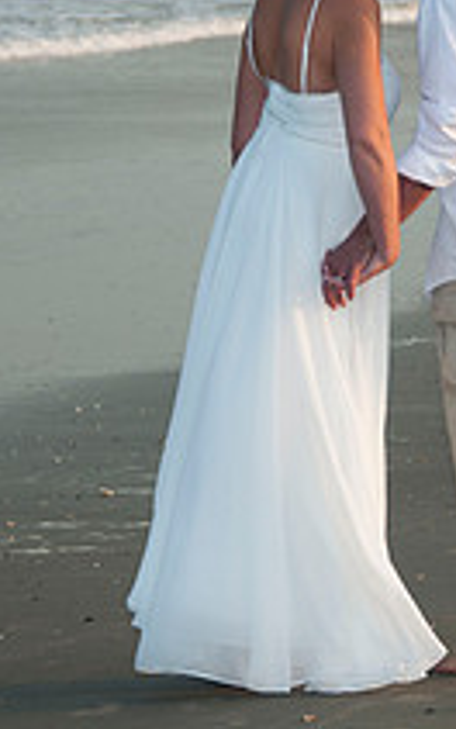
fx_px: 6359
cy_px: 133
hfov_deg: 4.1
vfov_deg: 6.6
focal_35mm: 320
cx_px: 249
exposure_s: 1/250
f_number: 5.6
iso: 100
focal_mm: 75
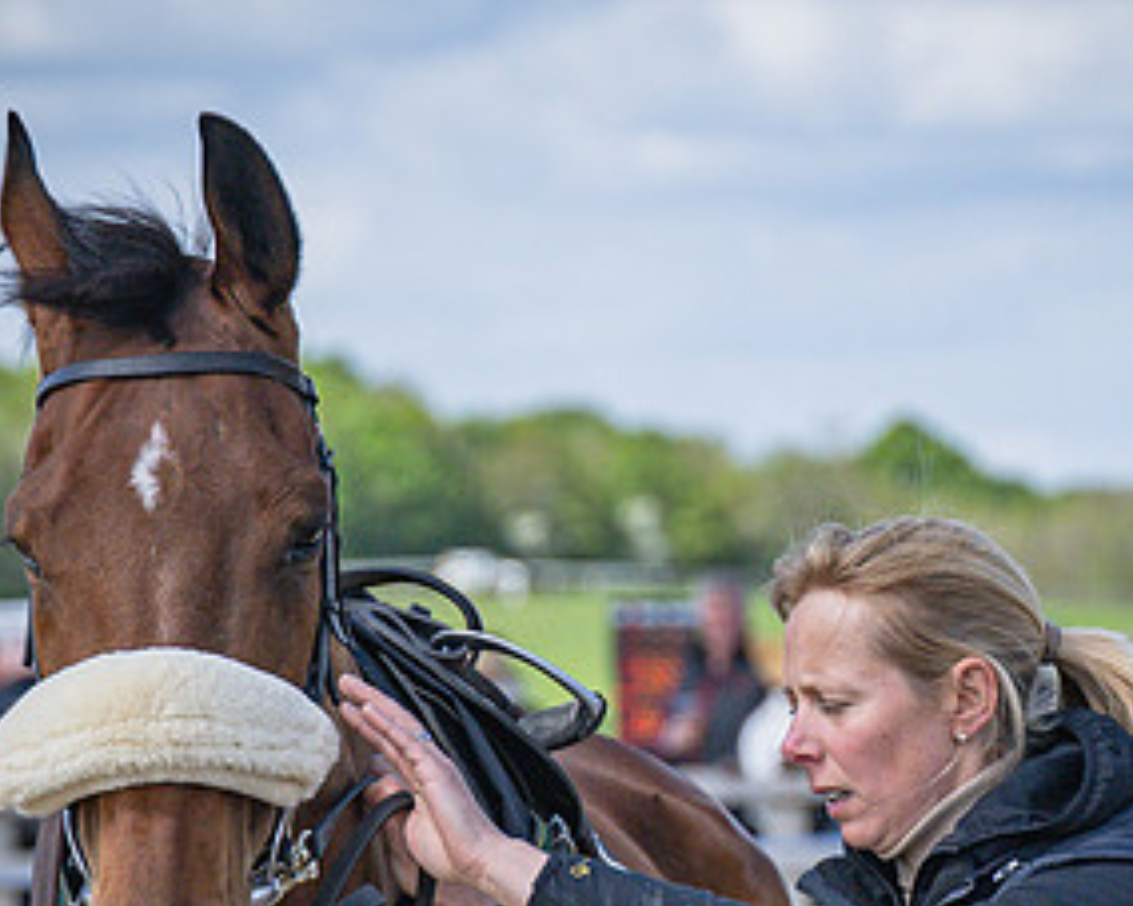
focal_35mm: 306
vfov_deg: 5.1
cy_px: 642
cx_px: 828
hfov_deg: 6.3
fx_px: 10257
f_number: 2.8
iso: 200
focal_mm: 71
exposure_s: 1/6400
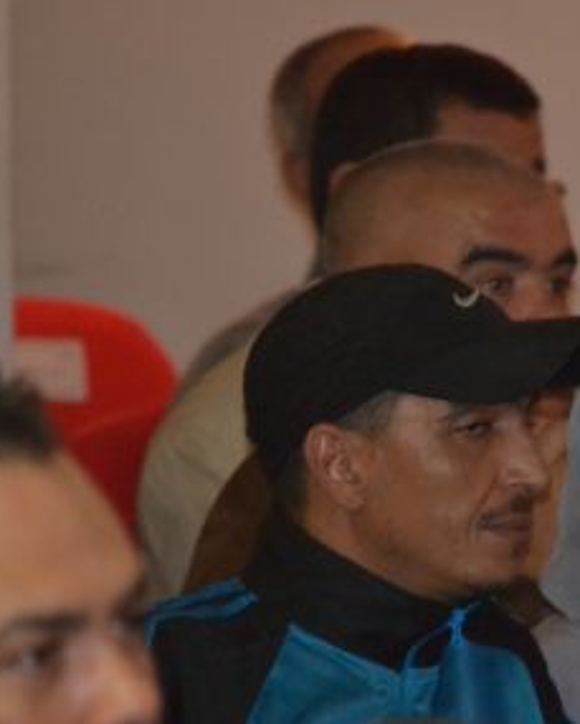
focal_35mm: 629
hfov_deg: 2.5
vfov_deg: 3.1
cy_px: 456
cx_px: 590
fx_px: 13489
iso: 3200
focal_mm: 200
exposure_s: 1/60
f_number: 5.6
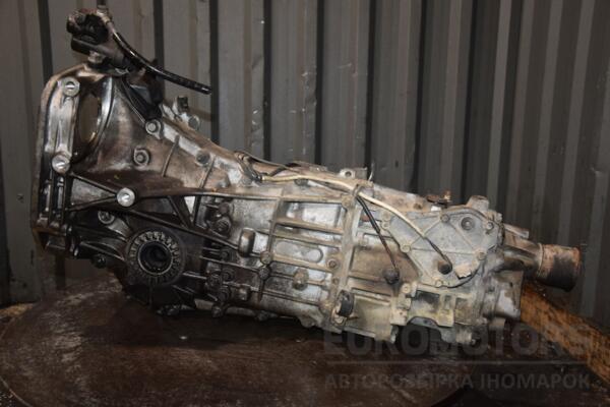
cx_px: 305
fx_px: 661
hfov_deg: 49.6
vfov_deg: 34.2
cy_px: 204
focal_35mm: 39
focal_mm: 26
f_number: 5
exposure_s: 1/60
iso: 800
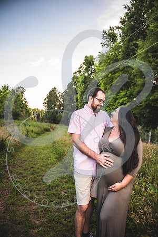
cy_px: 118
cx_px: 79
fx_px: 158
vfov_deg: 73.7
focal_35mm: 24
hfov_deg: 53.1
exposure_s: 1/125
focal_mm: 24
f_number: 2.8
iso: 100
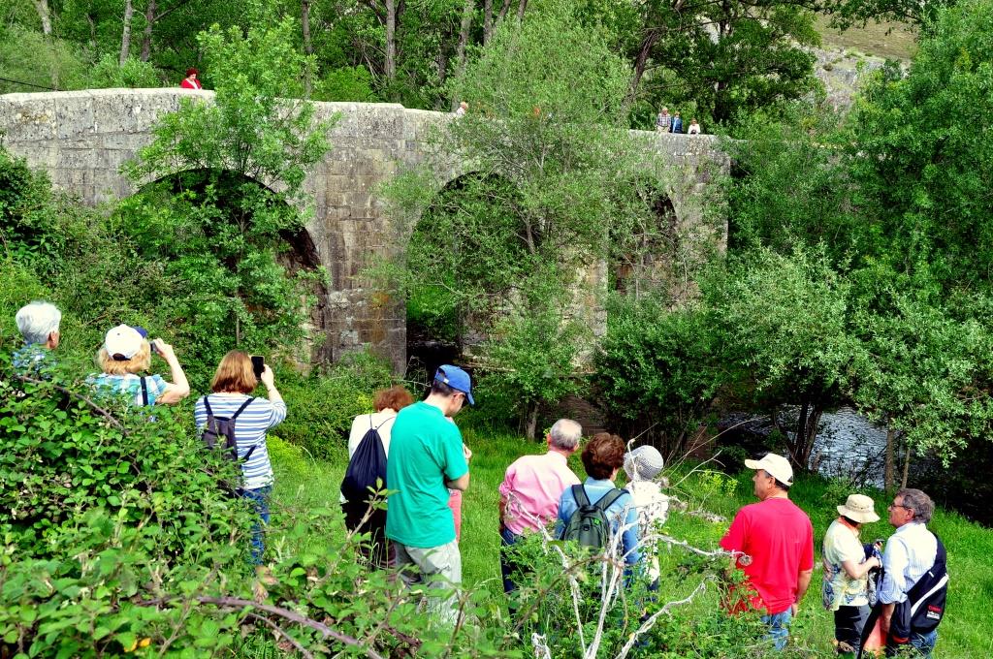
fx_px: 1074
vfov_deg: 34.1
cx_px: 496
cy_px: 330
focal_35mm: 39
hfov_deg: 49.6
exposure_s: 1/60
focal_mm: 26
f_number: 11
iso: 250
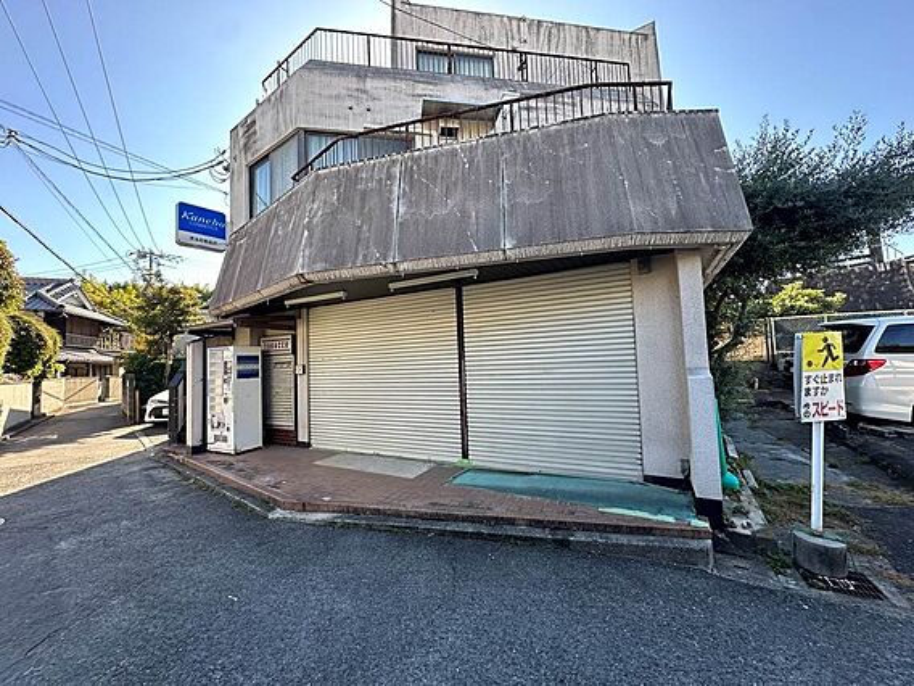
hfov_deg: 102.1
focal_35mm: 14
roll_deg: +2.6
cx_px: 457
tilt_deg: +6.2
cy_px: 343
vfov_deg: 85.7
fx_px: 370
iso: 40
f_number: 2.2
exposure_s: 1/196
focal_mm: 2.22
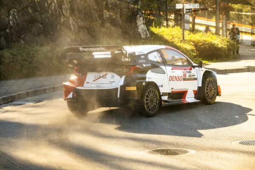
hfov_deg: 17.1
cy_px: 85
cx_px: 128
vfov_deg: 11.4
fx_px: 850
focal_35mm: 120
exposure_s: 1/2500
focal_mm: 120
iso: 250
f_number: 5
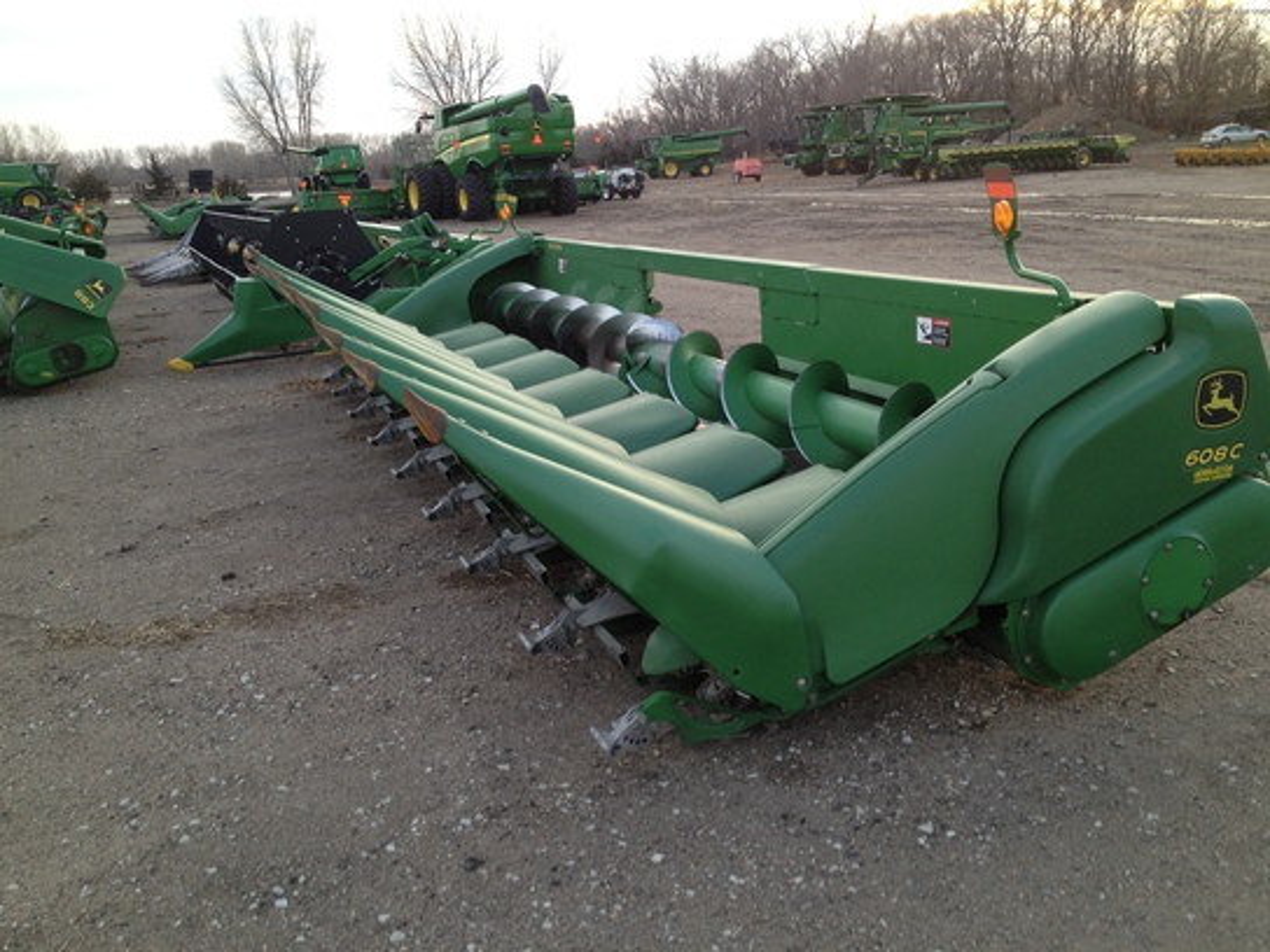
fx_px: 1284
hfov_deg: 52.6
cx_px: 635
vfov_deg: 40.7
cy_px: 476
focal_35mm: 35
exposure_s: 1/60
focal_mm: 4.28
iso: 64
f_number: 2.4
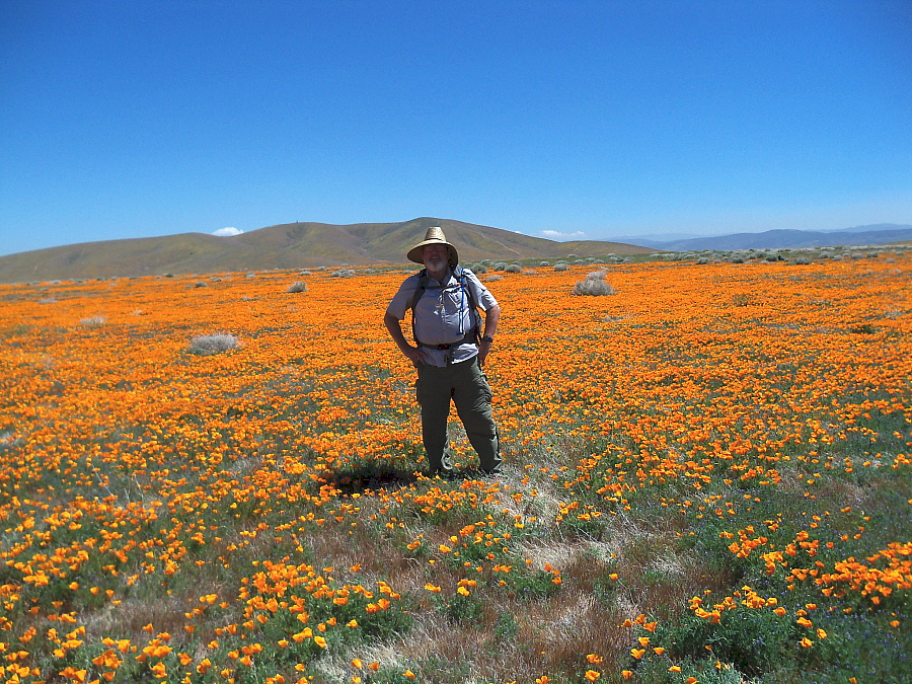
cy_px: 342
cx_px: 456
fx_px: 922
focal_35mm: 35
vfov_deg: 40.7
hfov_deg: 52.6
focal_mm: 6.2
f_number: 3.5
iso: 64
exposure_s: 1/1000
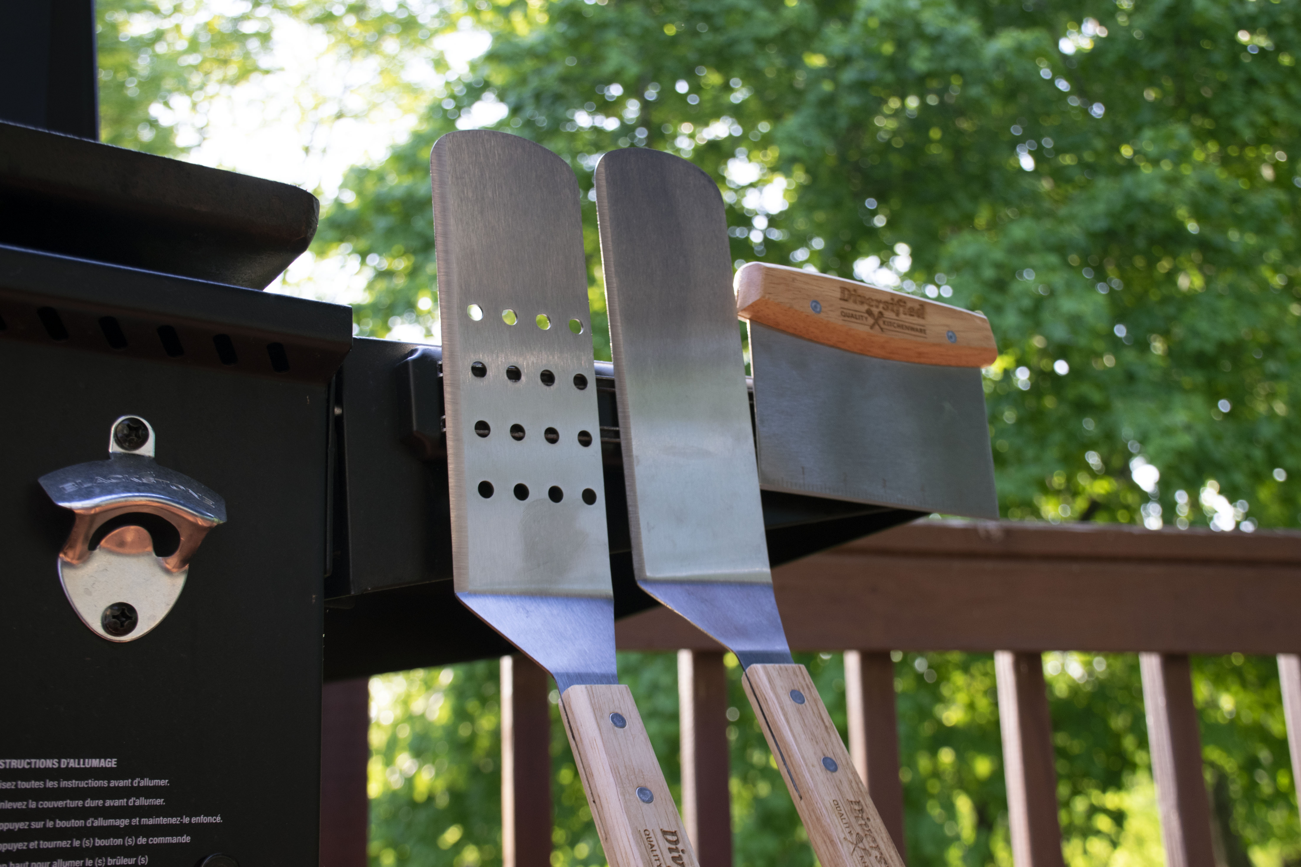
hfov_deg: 43.6
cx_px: 650
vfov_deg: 29.9
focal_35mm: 45
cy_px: 434
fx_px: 1626
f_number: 5.6
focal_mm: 30
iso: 400
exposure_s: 1/125
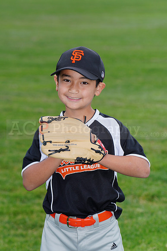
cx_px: 84
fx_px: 1391
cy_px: 126
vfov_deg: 10.3
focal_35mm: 200
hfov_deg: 6.9
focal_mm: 200
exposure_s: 1/200
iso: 200
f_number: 8
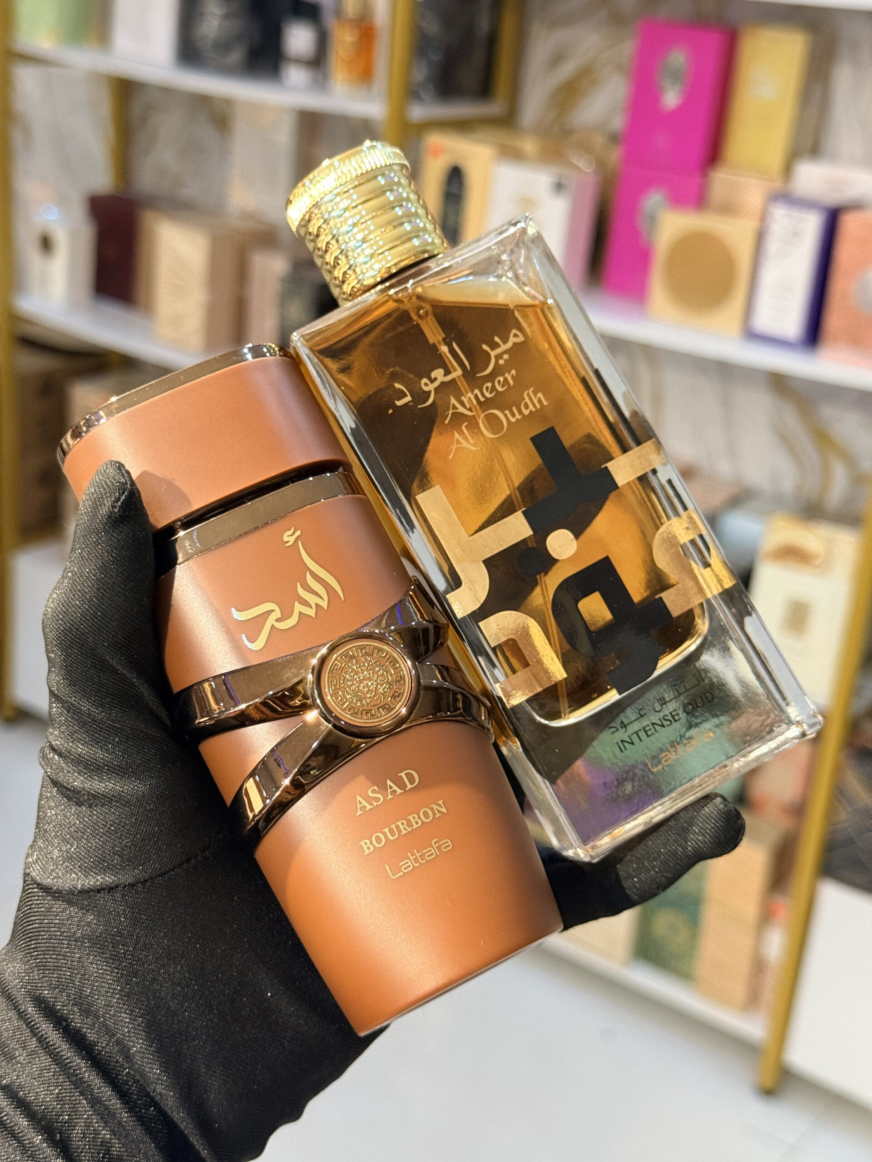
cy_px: 581
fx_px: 1612
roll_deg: -6.5
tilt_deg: -21.4
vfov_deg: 39.7
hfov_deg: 30.3
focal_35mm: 48
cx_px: 436
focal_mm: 6.76
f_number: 1.78
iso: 250
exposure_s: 1/33
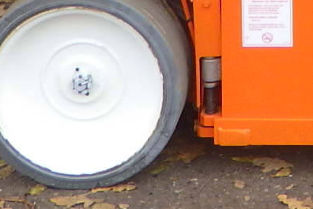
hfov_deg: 10.7
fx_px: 1591
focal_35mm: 183
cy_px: -397
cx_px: 527
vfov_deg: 6.8
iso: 125
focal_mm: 6.1
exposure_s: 1/125
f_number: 3.8
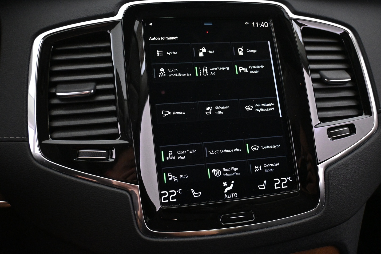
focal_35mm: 33
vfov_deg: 40.0
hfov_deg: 57.2
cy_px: 127
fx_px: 349
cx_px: 190
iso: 4000
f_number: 4
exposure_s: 1/50
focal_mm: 22
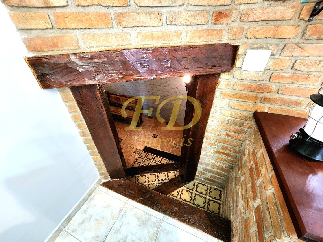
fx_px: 121
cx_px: 162
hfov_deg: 106.2
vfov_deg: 89.9
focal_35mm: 13
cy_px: 121
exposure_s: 1/30
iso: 640
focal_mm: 2.2
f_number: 2.2
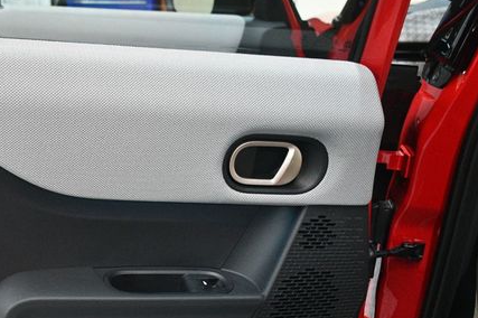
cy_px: 224
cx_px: 139
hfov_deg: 36.3
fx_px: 716
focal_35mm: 54
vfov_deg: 24.8
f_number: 3.8
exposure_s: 1/80
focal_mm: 24
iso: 3200
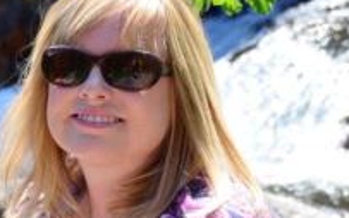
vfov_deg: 6.2
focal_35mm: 212
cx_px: -5
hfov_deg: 9.8
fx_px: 2017
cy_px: 181
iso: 200
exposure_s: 1/250
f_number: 8
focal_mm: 44
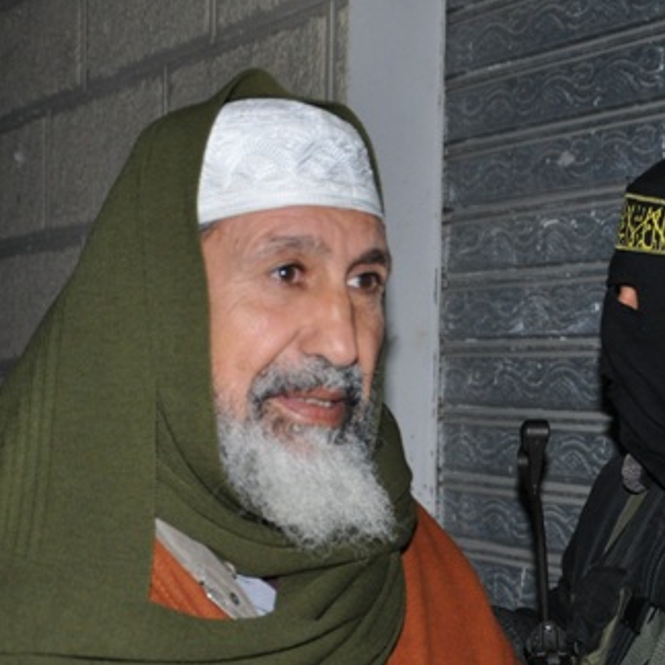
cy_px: 472
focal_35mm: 77
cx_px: 469
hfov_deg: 22.3
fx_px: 1674
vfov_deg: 22.3
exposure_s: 1/60
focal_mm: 26
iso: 800
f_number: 4
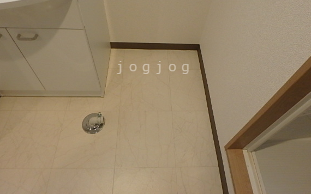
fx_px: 212
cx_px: 154
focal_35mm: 25
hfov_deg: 72.6
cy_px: 68
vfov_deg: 48.6
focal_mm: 3.7
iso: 400
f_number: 3.5
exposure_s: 1/30
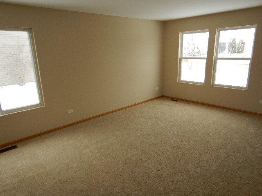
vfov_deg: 56.8
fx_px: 182
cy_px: 98
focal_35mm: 24
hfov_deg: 71.6
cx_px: 131
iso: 125
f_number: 2.8
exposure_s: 1/250
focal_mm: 4.3
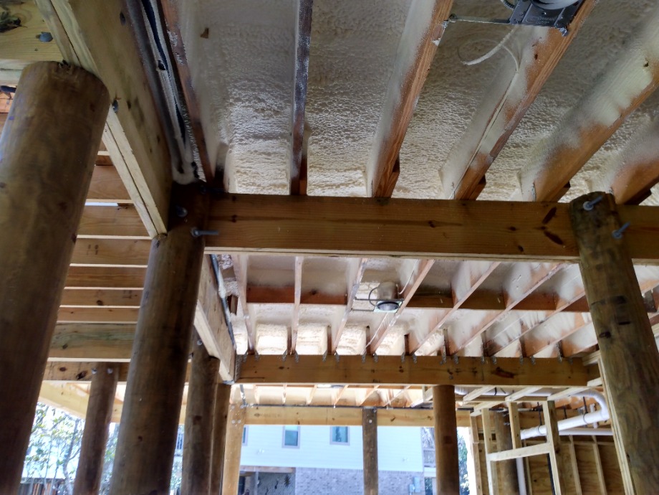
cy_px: 248
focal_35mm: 20
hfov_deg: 81.7
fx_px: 381
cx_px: 330
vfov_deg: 66.0
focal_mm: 3.54
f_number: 2
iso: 100
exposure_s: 1/184
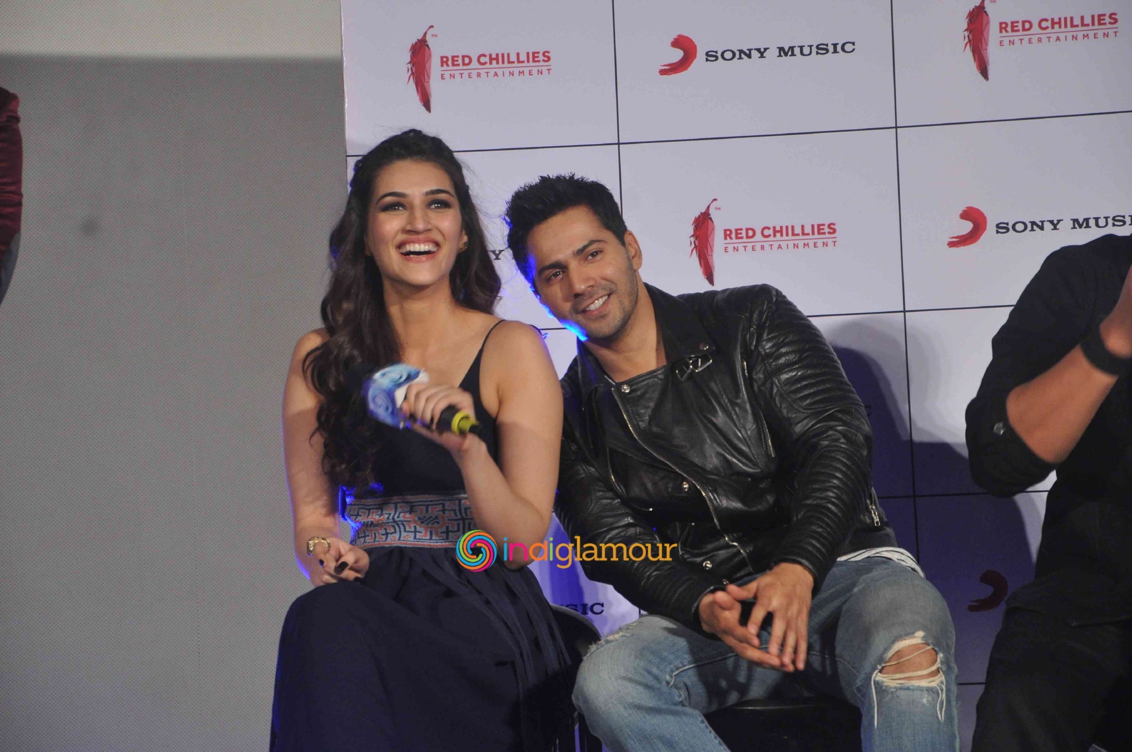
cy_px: 376
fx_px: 4947
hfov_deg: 13.1
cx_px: 566
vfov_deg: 8.7
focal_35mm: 158
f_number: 8
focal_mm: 105
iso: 1250
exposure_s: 1/80
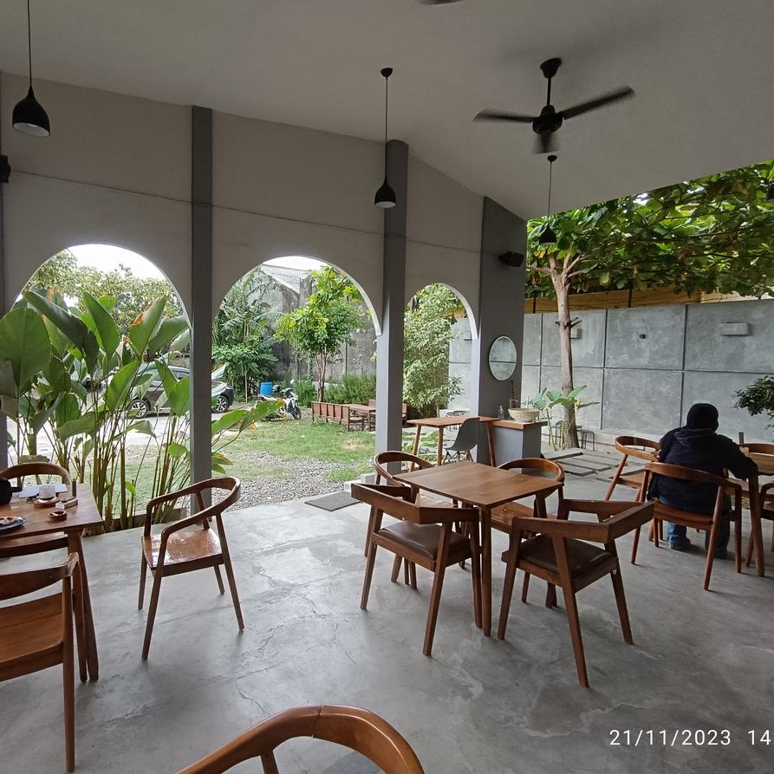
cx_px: 318
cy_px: 387
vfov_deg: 77.7
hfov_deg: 77.0
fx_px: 481
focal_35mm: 19
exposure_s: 1/100
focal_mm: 1.66
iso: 127
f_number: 2.2
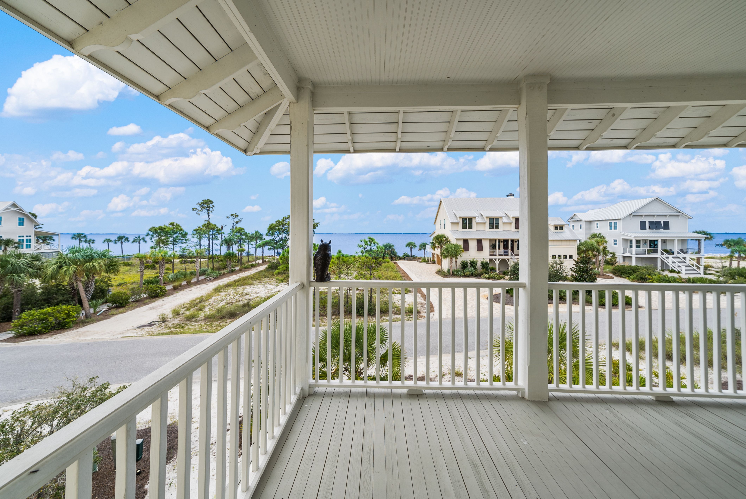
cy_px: 250
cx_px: 373
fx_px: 249
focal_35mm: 12
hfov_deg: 112.6
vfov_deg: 90.1
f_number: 7.1
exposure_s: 1/160
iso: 80
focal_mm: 12
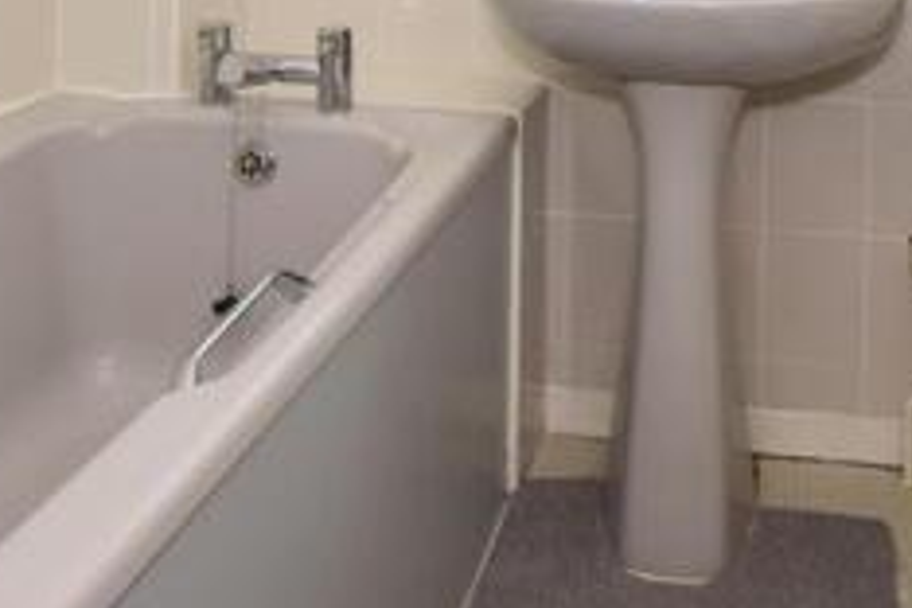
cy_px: -181
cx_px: 596
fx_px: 1064
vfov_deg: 26.9
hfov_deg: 45.8
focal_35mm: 42
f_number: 6.3
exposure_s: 1/200
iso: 400
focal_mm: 10
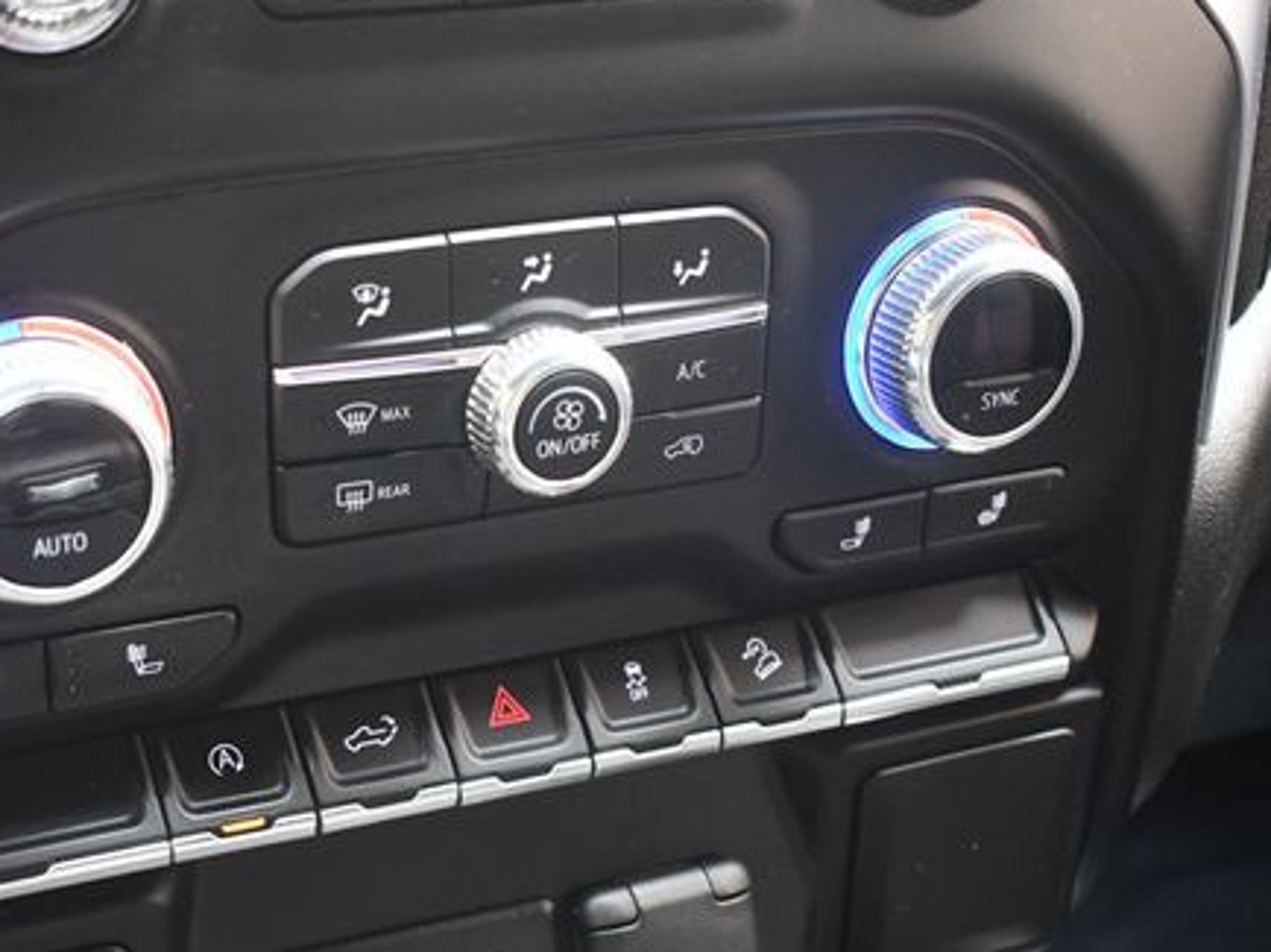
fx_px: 2239
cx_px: 442
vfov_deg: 23.9
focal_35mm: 61
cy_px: 609
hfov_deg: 31.5
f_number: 4.2
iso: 1800
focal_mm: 29
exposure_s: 1/125
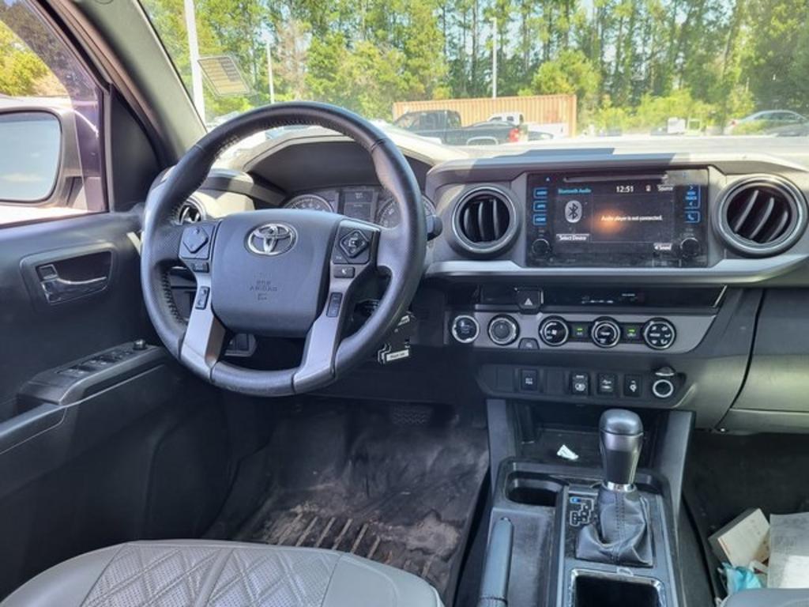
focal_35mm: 26
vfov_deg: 53.1
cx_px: 404
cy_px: 304
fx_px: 608
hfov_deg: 67.3
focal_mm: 5.4
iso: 125
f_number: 1.8
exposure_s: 1/100
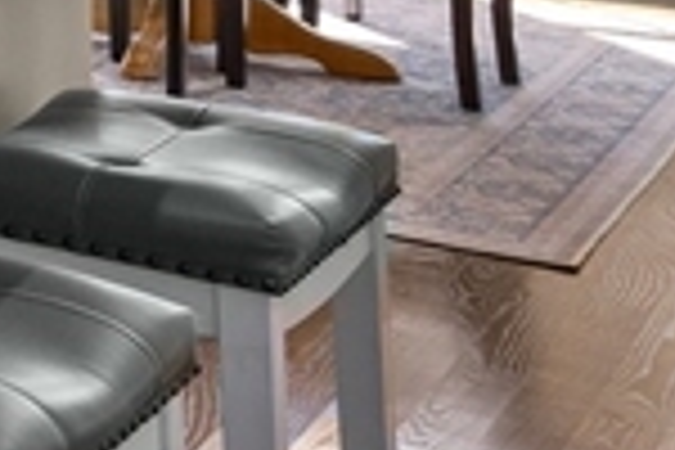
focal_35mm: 112
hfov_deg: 11.8
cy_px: -362
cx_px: -1233
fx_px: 2107
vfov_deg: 11.3
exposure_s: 1/25
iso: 320
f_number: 8
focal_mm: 16.5
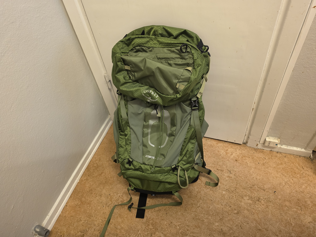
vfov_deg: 58.9
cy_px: 118
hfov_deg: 73.9
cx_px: 158
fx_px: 210
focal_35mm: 23
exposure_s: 1/100
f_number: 1.4
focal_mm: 6.5
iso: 200
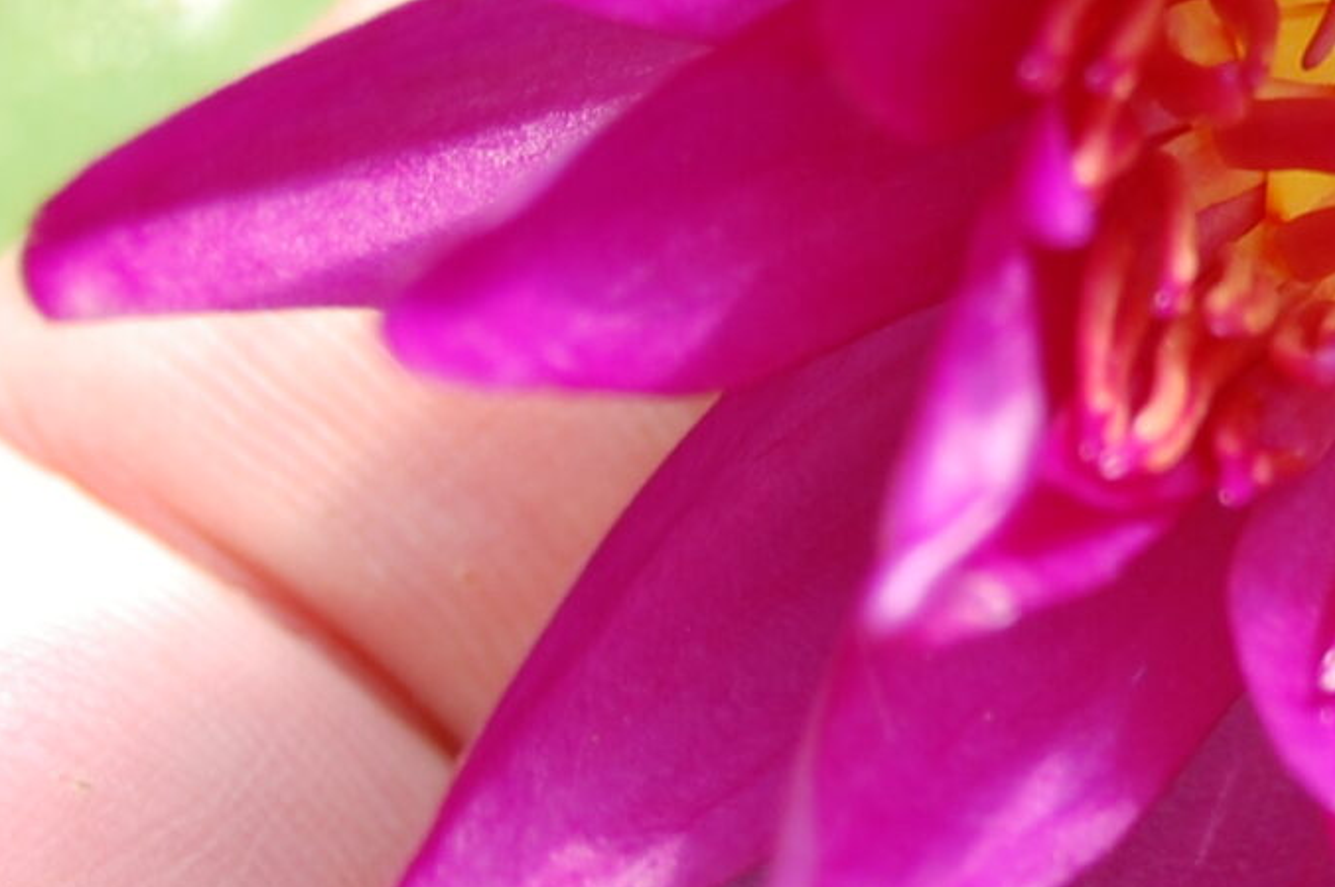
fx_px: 11555
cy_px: 67
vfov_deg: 4.4
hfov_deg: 6.5
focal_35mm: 312
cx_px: 1905
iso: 200
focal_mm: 55
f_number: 6.3
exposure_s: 1/160
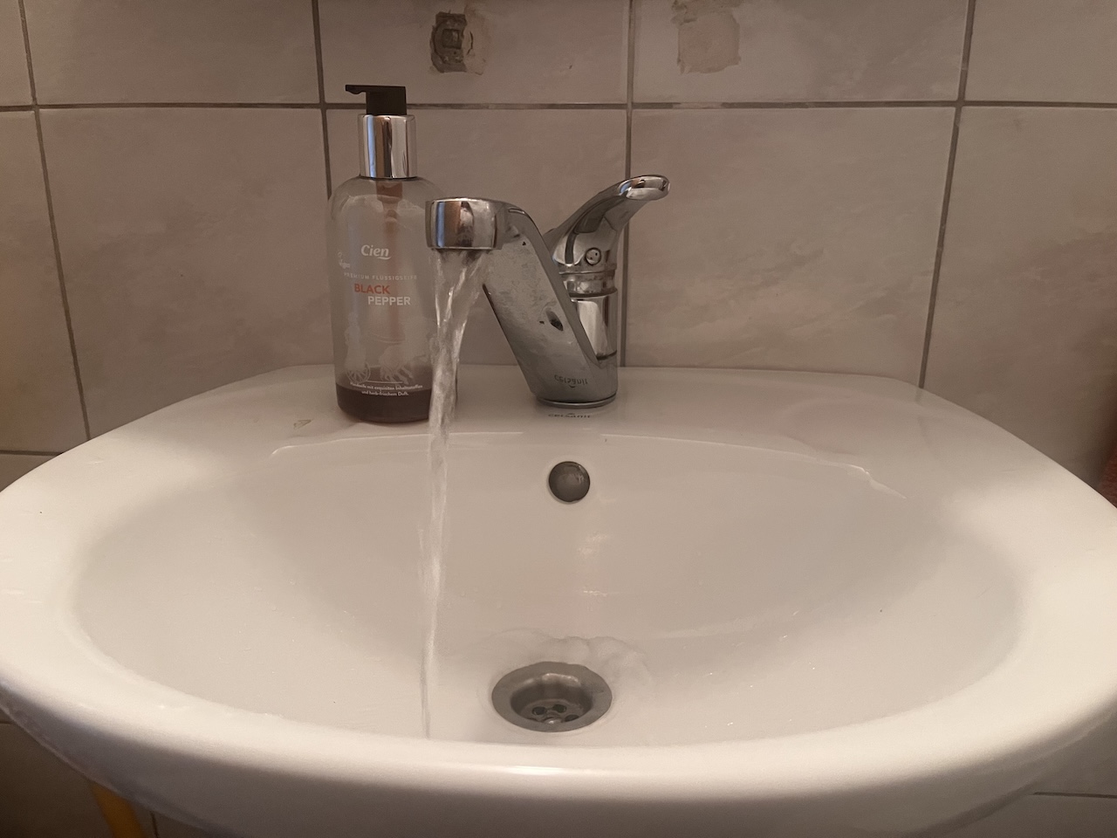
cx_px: 558
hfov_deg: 67.3
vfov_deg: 53.1
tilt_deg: -17.7
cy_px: 419
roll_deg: -0.2
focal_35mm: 26
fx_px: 839
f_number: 1.6
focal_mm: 5.1
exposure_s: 1/50
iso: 320
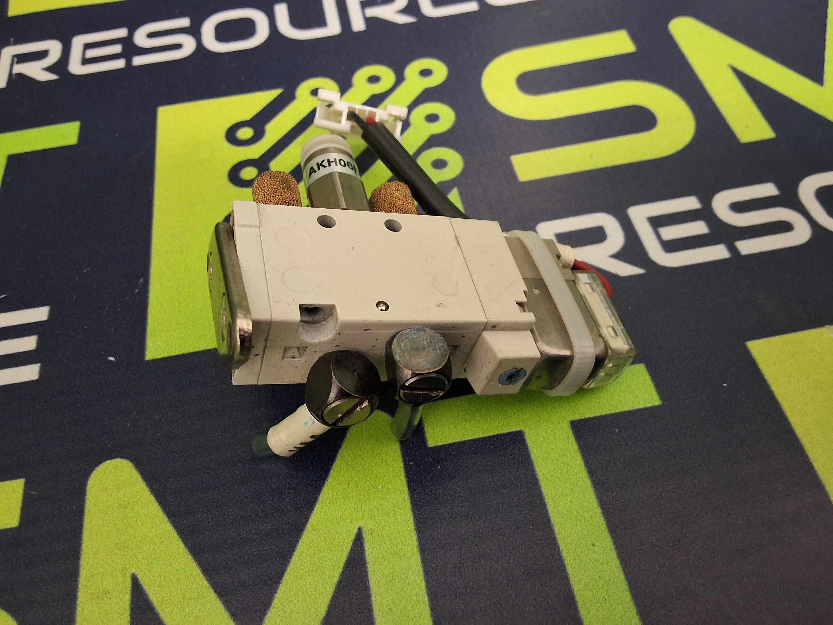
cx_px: 416
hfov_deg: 63.4
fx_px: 674
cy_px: 312
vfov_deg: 49.7
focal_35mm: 28
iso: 320
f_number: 1.9
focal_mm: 2.91
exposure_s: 1/24
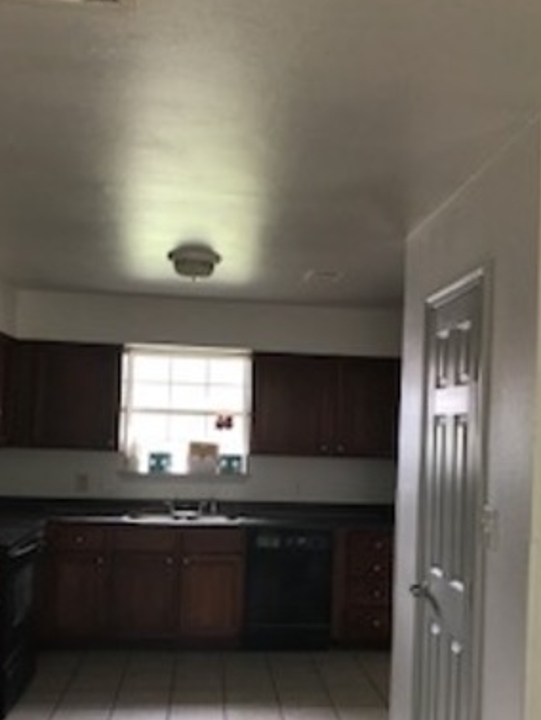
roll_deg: -3.0
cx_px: 306
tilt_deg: -2.1
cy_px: 436
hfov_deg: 38.6
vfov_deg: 49.8
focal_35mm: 37
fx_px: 770
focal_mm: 3.99
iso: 40
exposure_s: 1/30
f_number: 1.8
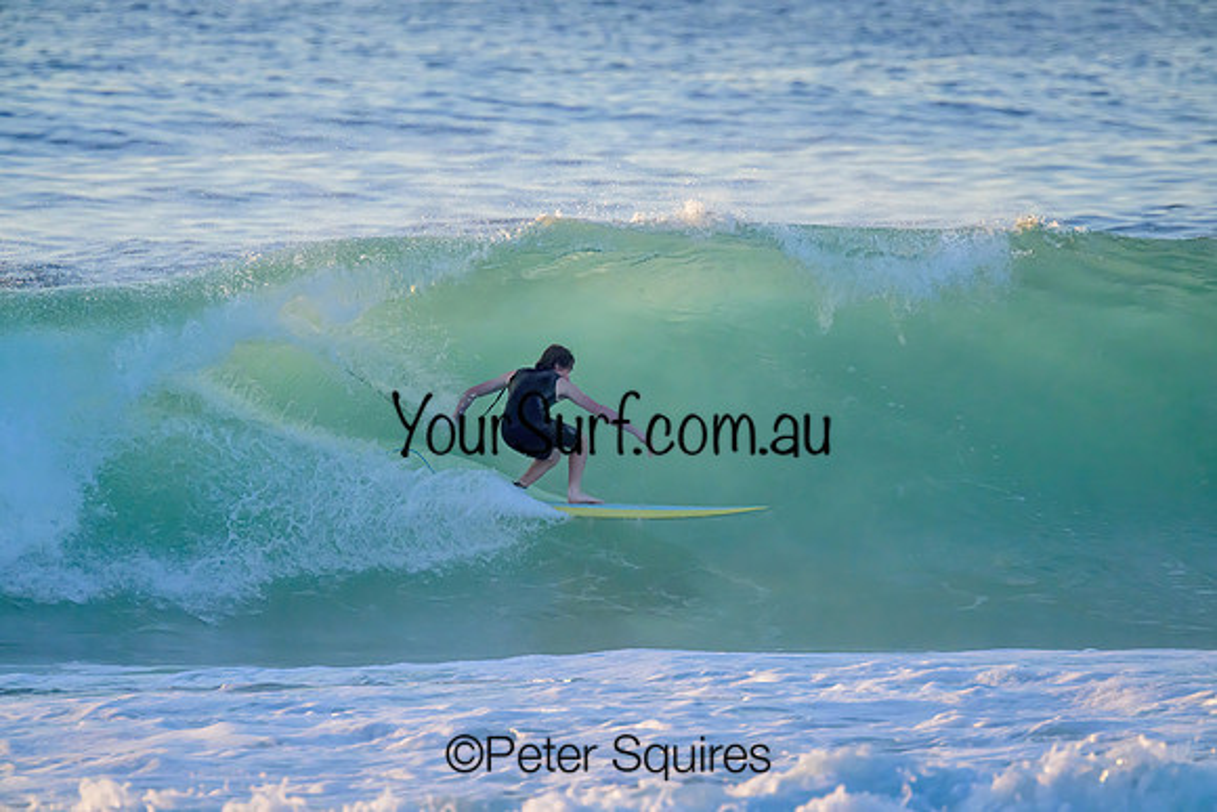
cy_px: 406
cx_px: 608
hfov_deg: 2.6
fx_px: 27050
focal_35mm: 800
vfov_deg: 1.7
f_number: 11
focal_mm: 800
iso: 2800
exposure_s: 1/1250
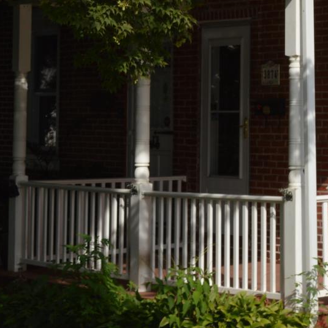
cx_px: 435
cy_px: -24
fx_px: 1411
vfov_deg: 13.0
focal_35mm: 132
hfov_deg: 12.8
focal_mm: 27
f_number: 8
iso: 100
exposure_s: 1/200
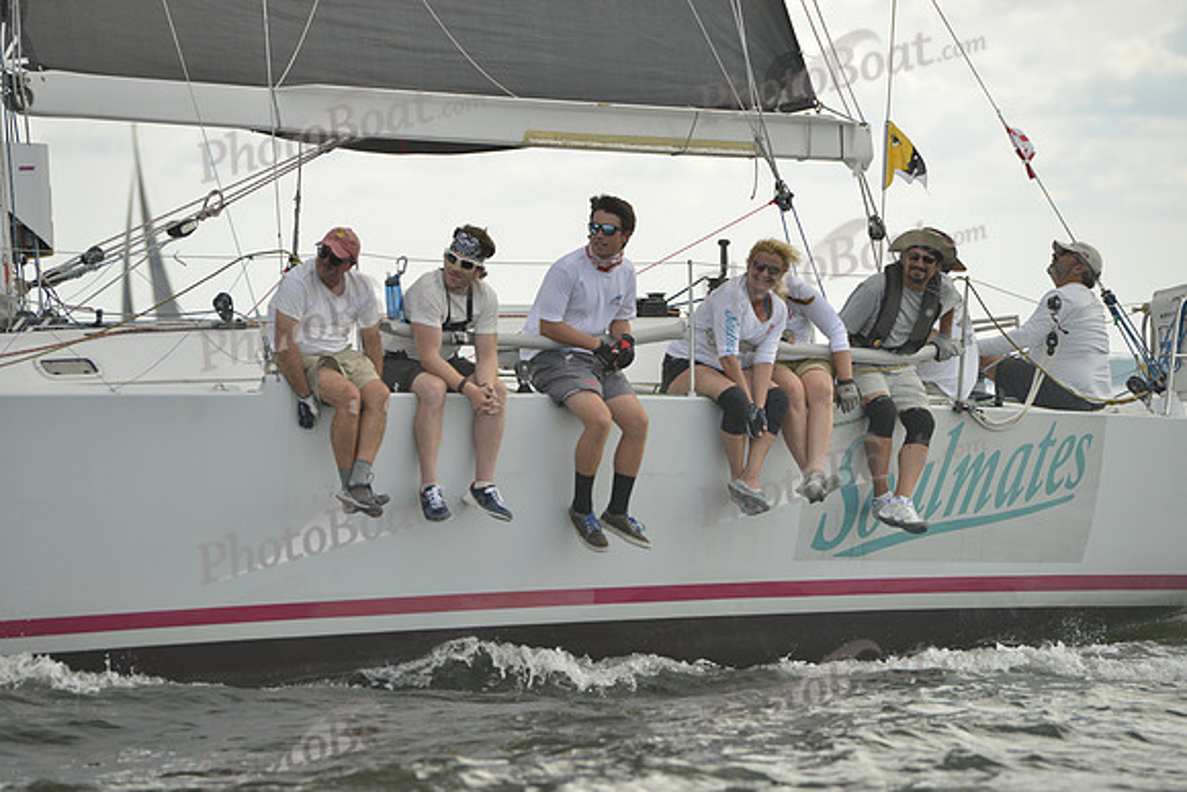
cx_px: 594
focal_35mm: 200
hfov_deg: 10.3
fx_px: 6596
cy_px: 396
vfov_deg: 6.9
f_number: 6.3
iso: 200
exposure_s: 1/1000
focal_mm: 200
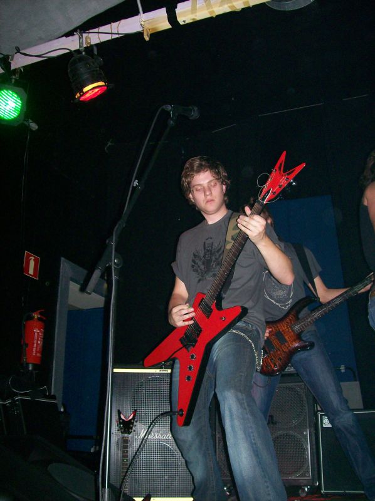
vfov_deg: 51.4
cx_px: 188
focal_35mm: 36
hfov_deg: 39.6
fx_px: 521
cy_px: 250
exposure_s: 1/64
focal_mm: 6
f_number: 2.7
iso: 140
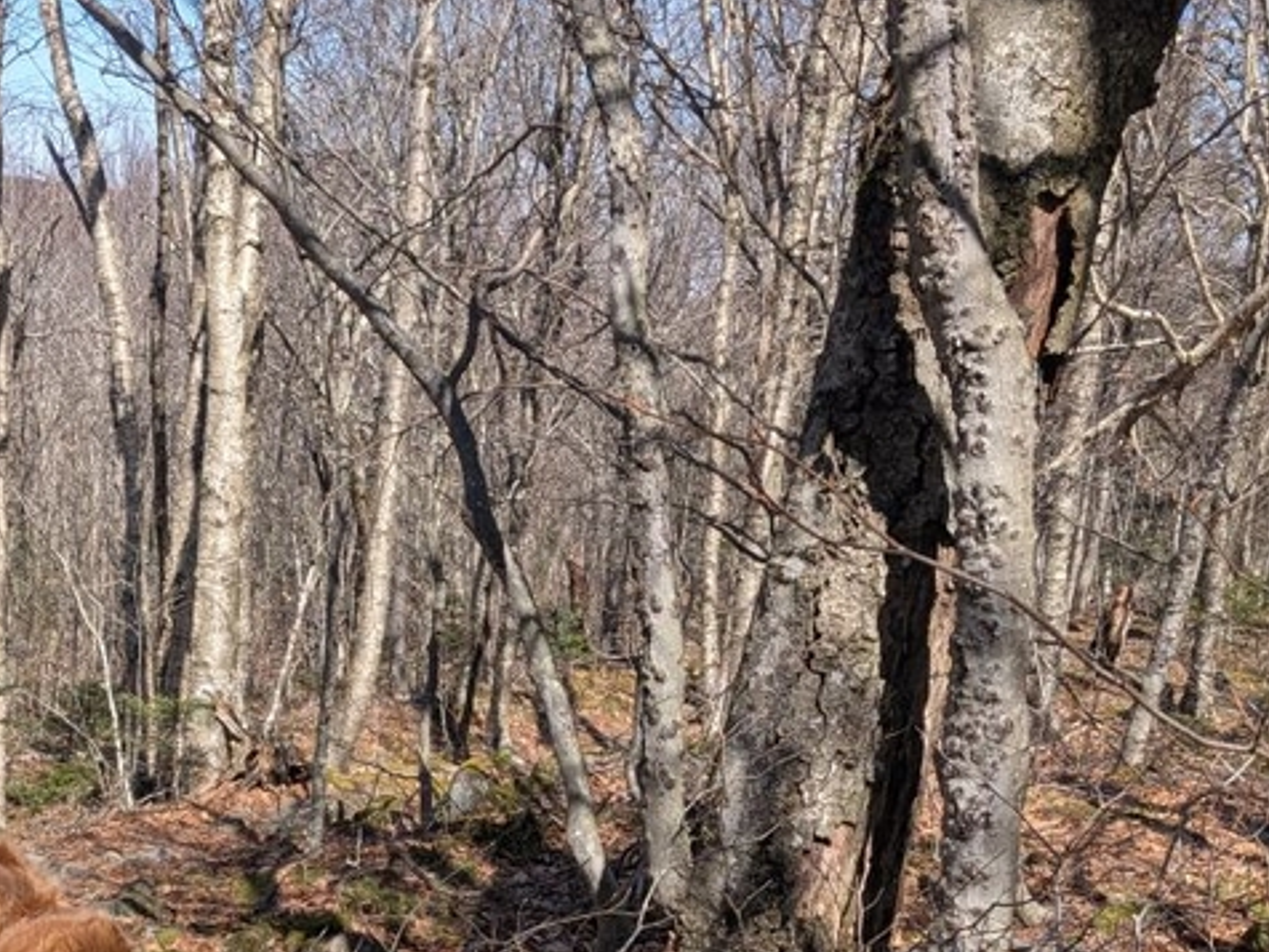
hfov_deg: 34.5
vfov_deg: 25.6
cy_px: 888
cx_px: 400
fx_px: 2016
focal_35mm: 55
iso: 31
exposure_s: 1/873
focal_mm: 4.53
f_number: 1.7
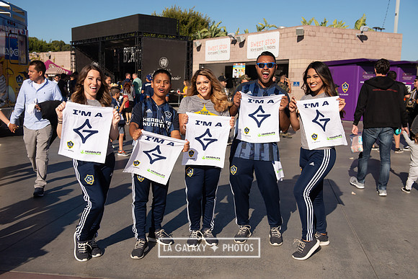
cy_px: 140
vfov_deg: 33.4
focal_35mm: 40
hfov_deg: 48.4
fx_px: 465
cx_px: 209
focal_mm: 40
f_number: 5.6
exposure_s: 1/2000
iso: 200
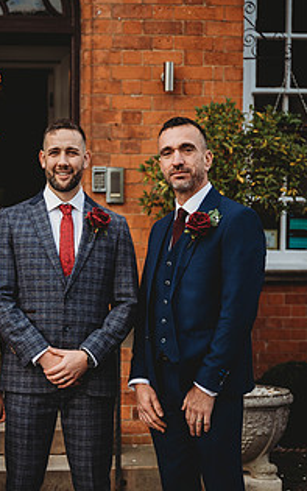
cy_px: 330
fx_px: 1111
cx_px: 77
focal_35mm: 83
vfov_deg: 24.8
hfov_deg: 15.7
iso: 100
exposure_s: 1/250
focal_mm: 57
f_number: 2.8
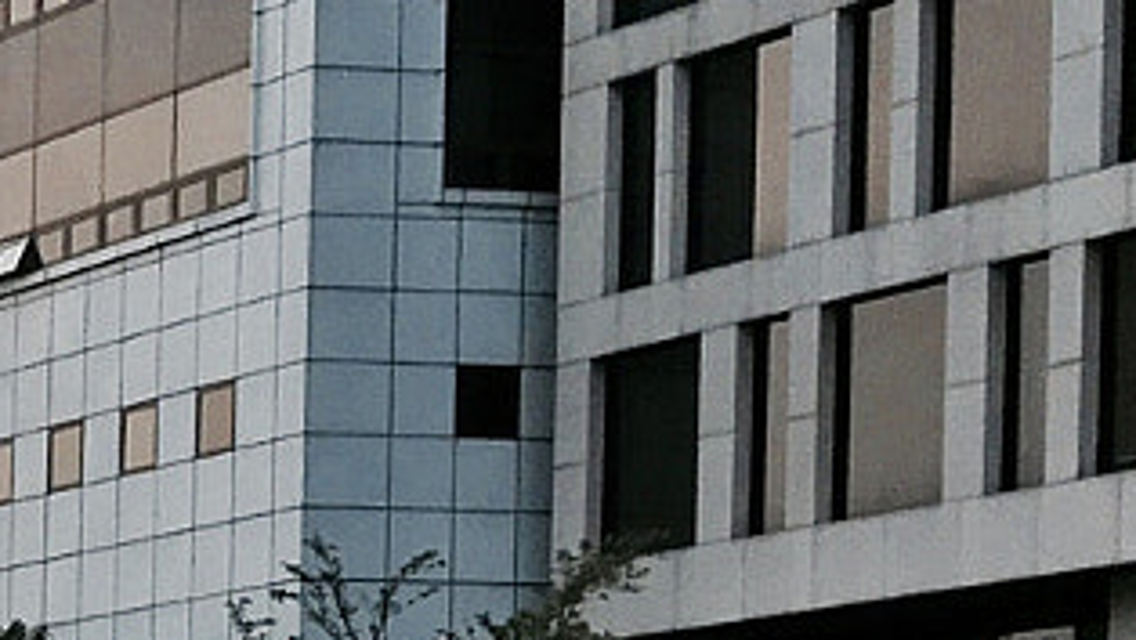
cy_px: 1446
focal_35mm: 161
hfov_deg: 11.4
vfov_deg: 7.2
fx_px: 4852
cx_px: -1480
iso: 25
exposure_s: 1/845
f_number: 2.2
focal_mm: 4.15
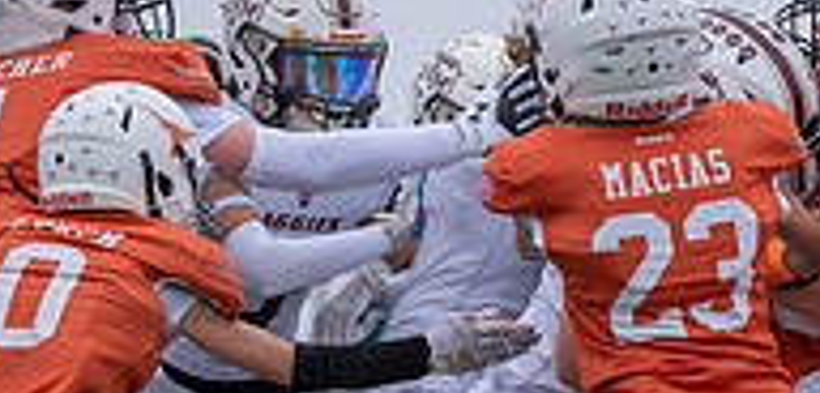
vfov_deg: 3.1
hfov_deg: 6.4
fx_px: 7355
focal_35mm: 350
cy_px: 421
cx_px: 868
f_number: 2.8
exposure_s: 1/1250
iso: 640
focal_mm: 93
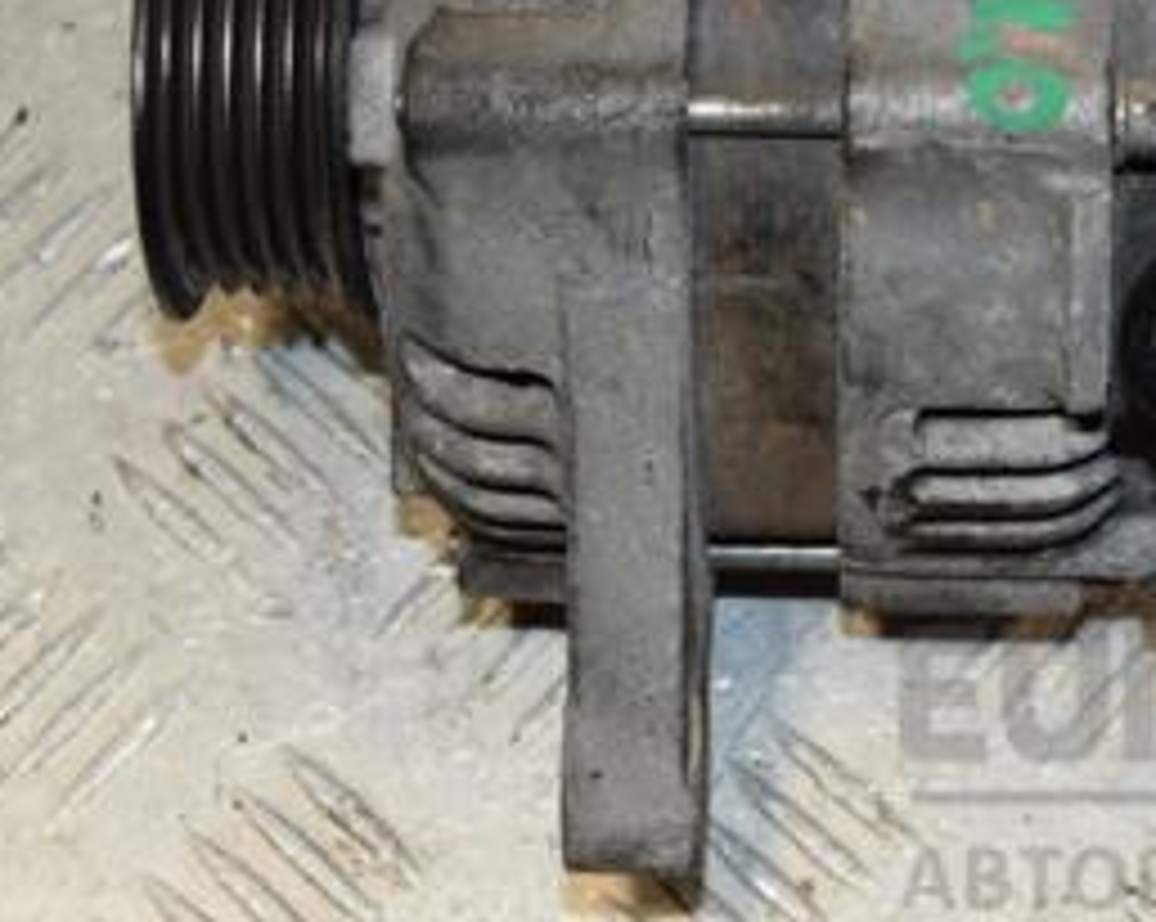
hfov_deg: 15.4
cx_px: 814
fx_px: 4272
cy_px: 94
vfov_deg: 12.2
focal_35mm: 125
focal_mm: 38
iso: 800
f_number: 8
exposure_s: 1/200
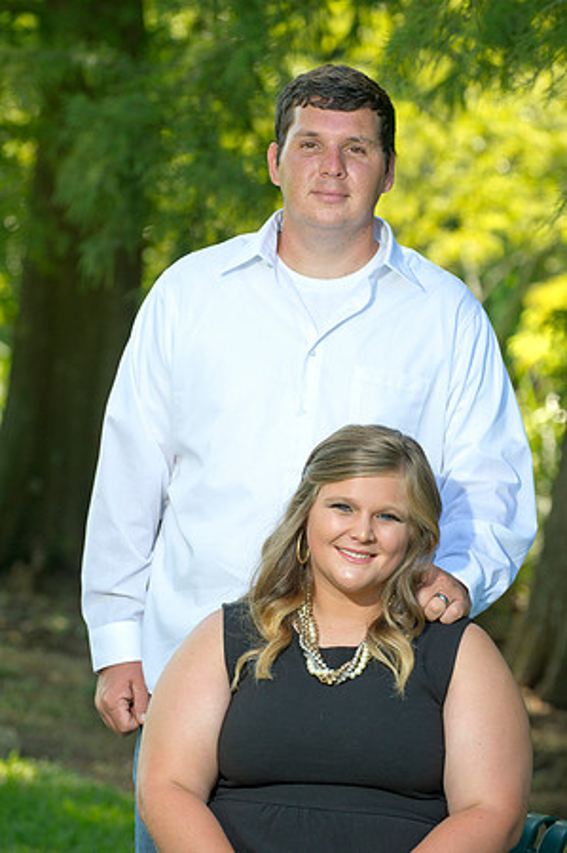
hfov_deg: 10.1
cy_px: 426
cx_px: 284
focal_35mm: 135
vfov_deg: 15.2
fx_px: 3197
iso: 320
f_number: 4.5
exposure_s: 1/250
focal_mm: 135
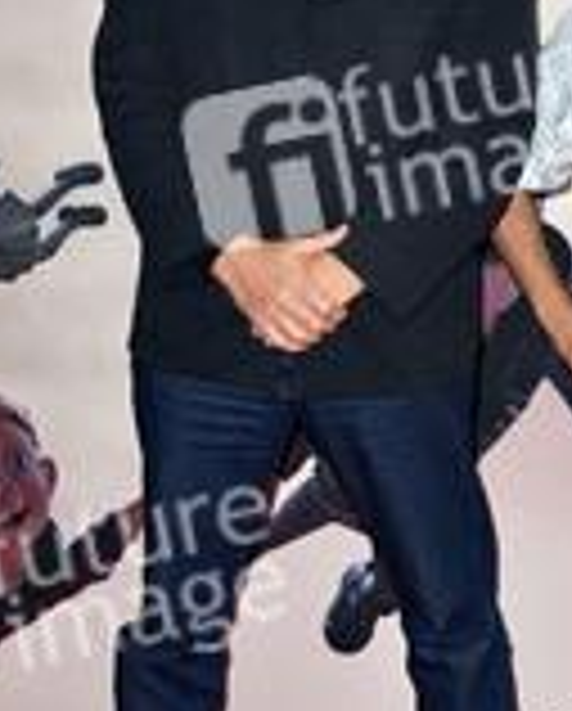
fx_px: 1899
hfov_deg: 16.8
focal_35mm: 90
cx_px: 545
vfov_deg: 21.2
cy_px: 369
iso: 1250
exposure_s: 1/100
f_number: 5.6
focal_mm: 38
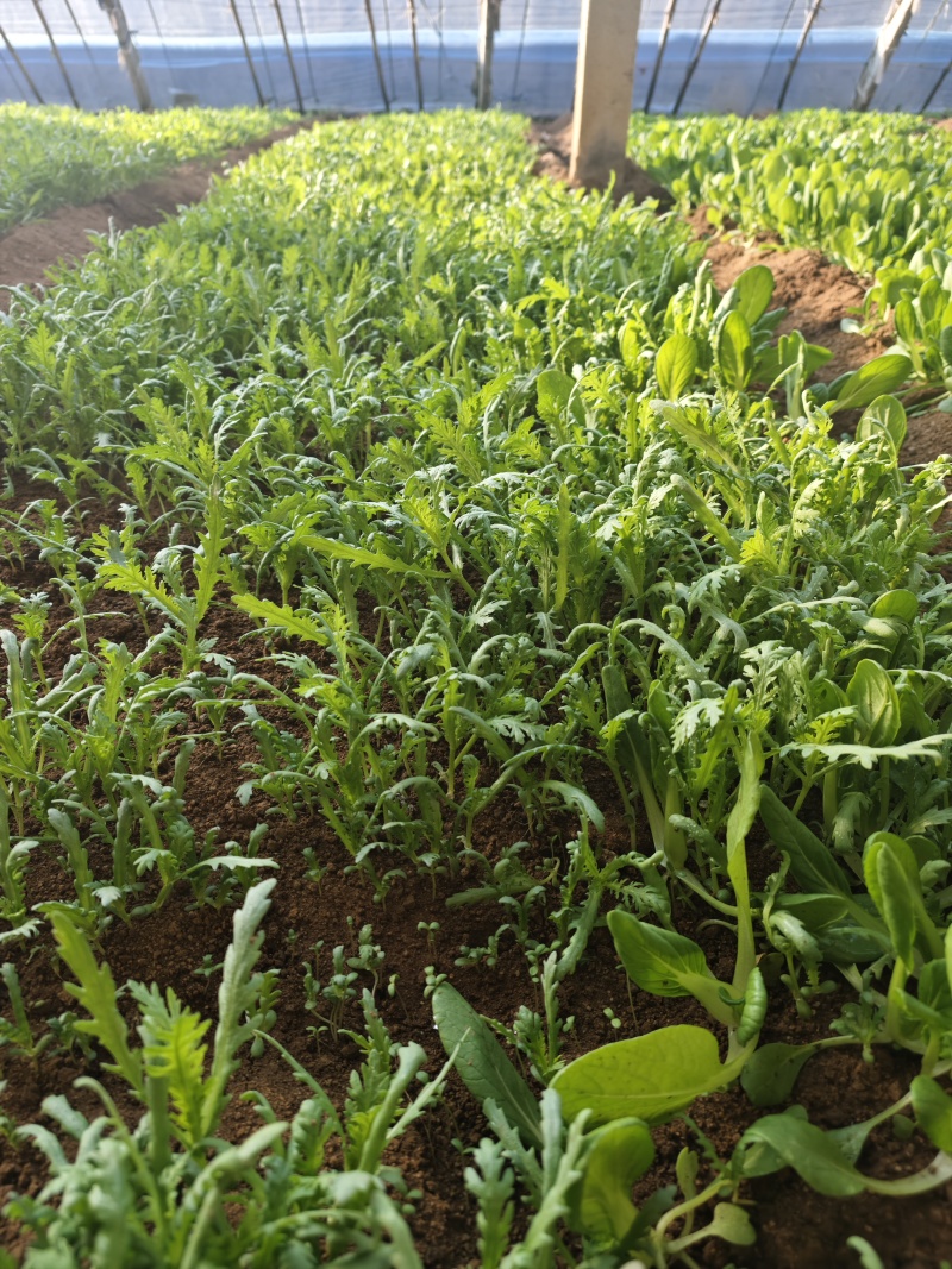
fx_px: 844
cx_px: 476
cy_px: 634
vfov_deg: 73.9
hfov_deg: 58.9
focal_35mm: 23
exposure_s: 1/258
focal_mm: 6.45
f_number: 1.68
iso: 50
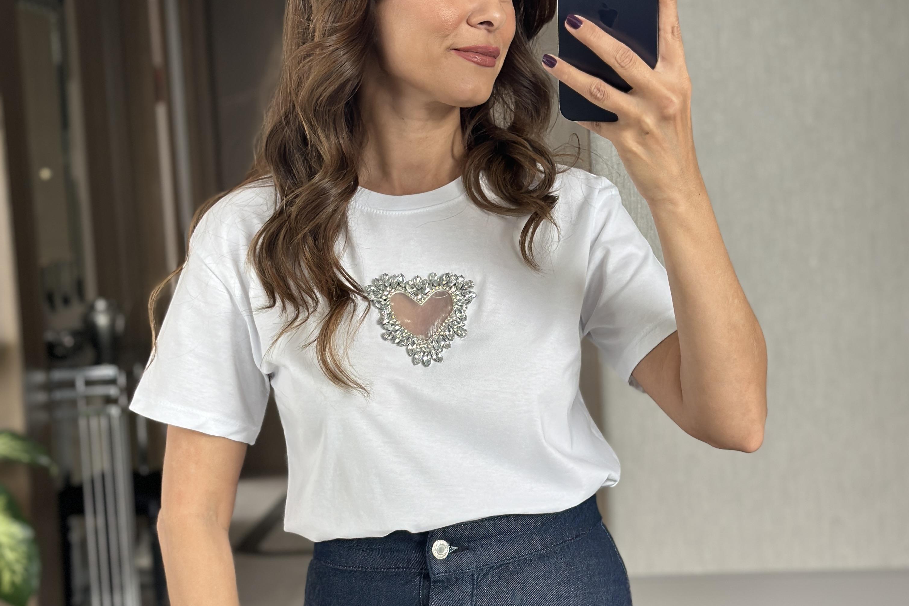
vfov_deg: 20.3
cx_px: 457
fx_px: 1692
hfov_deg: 30.1
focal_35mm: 67
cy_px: 348
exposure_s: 1/60
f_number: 1.78
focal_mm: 6.86
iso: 160
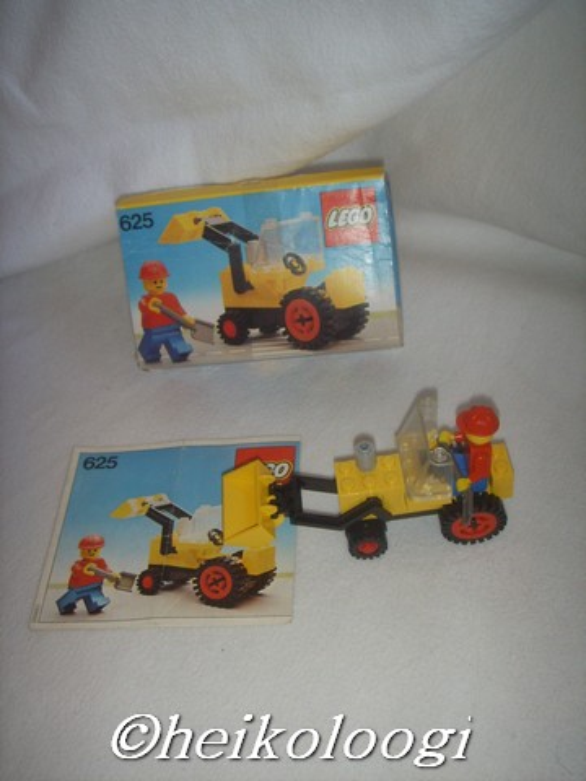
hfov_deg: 36.8
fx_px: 880
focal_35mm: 39
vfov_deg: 47.9
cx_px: 293
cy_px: 390
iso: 100
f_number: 3.5
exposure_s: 1/45
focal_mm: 6.6
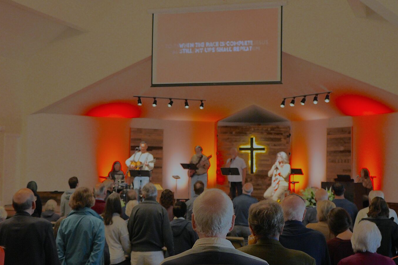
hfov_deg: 39.6
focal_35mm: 50
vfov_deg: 26.9
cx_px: 186
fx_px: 553
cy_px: 157
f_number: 4
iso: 4000
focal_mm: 34
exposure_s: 1/160
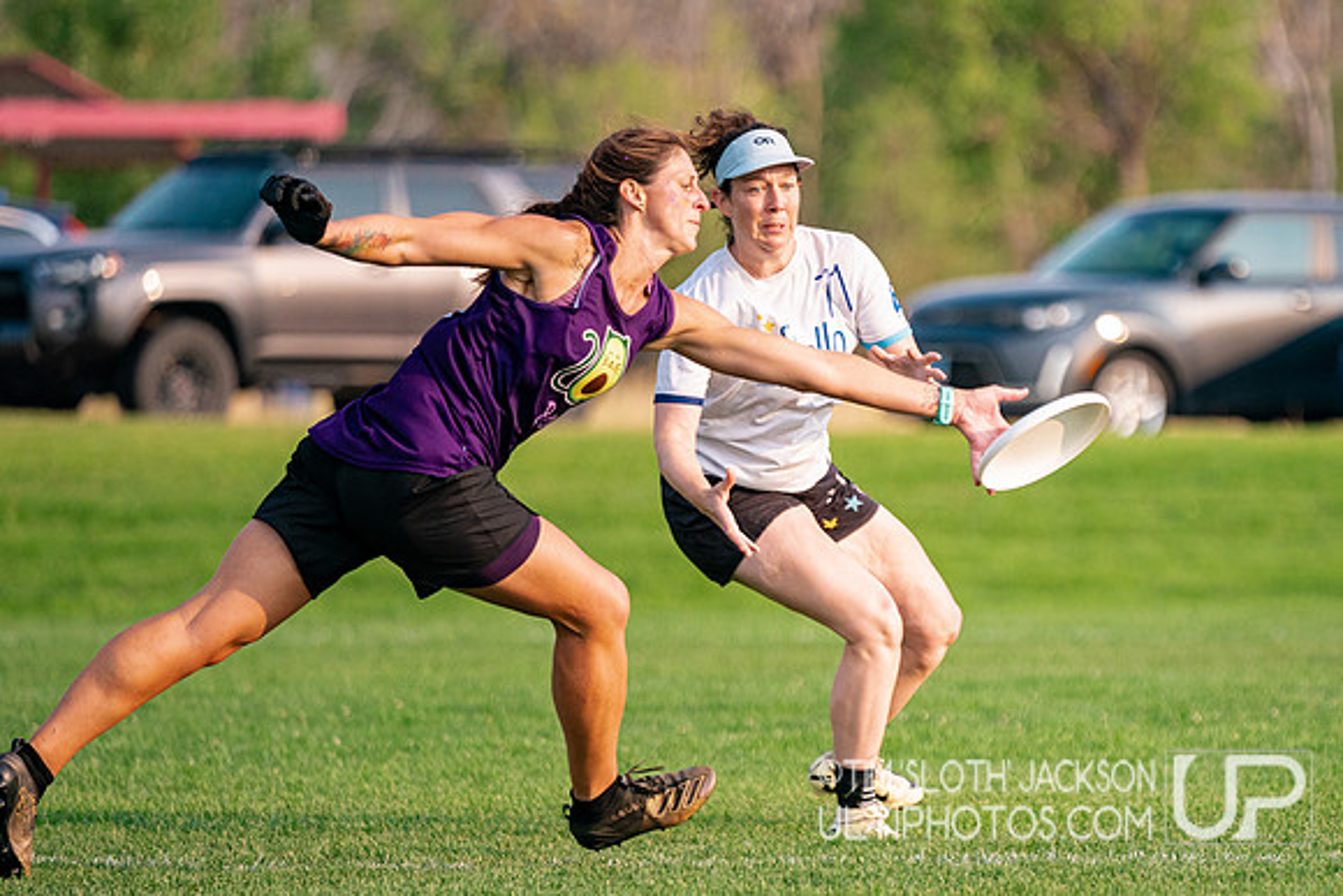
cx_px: 990
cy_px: 509
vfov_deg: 4.6
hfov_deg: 6.9
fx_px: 11101
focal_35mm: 298
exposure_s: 1/6400
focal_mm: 200
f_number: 2.8
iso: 640
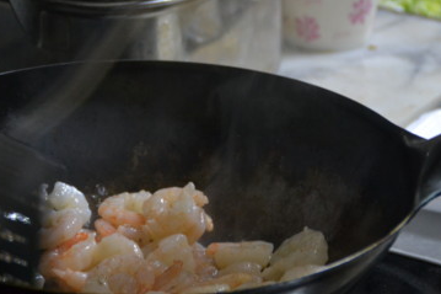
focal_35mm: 188
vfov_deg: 7.3
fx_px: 2302
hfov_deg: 10.9
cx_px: 184
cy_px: 173
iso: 2000
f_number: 5.6
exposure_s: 1/30
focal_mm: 100
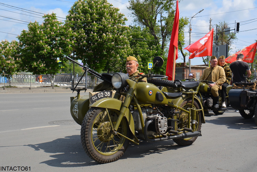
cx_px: 128
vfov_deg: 34.2
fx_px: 278
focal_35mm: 39
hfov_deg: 49.6
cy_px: 86
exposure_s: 1/250
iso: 100
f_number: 8
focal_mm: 26
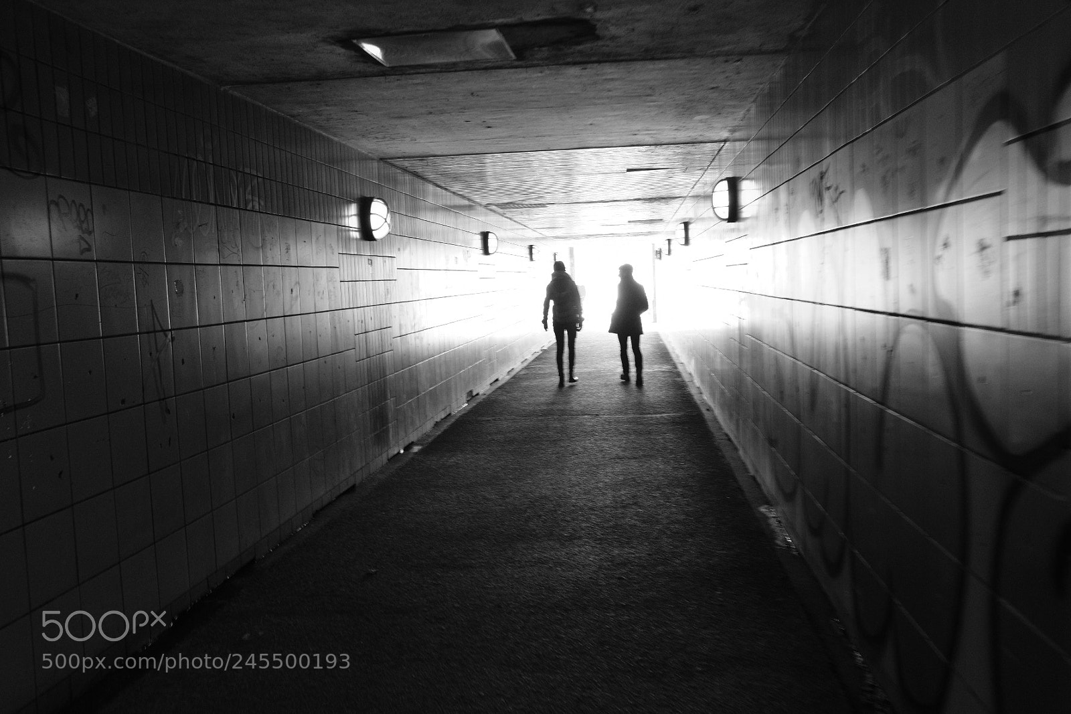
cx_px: 536
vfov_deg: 37.9
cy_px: 357
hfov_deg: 54.4
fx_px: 1041
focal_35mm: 35
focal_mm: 23
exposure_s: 1/40
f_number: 5.6
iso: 800
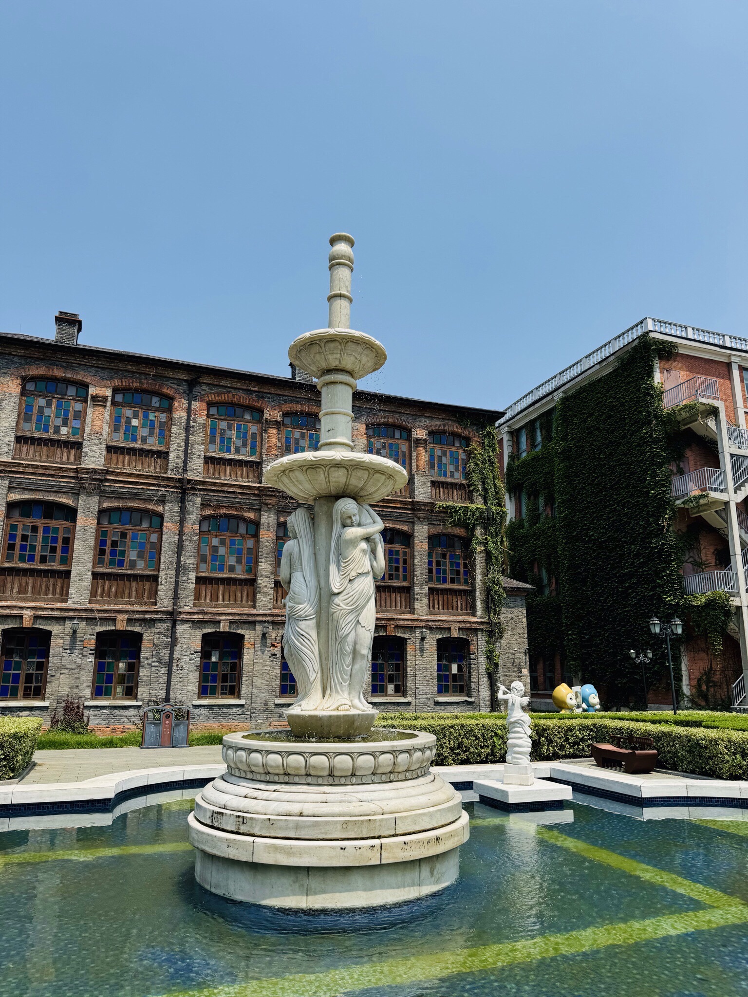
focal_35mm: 24
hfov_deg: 56.8
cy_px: 498
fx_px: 691
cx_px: 374
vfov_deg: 71.6
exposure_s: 1/5348
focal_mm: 6.76
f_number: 1.78
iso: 80
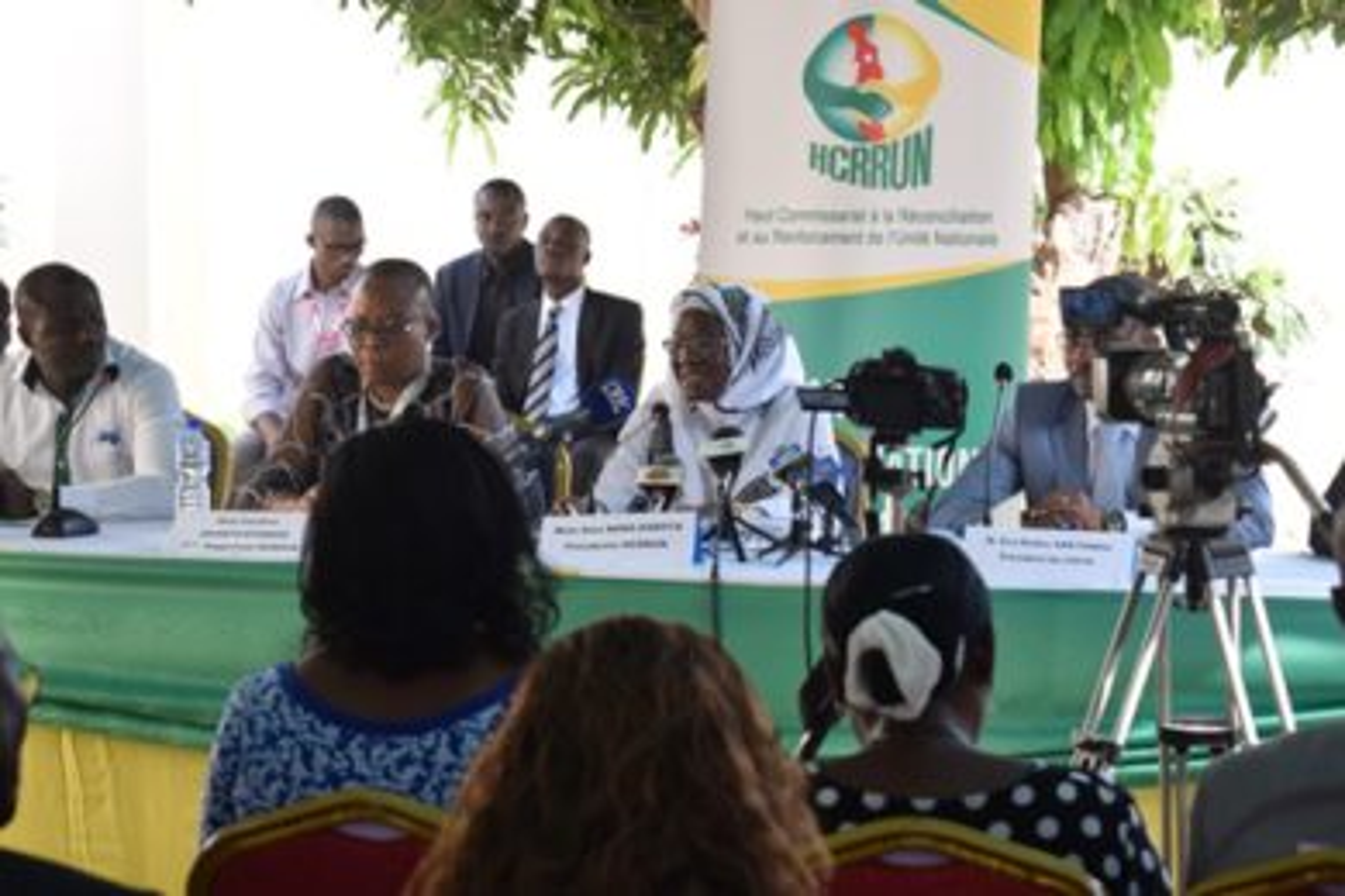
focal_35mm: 82
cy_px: 448
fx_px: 3082
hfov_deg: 24.6
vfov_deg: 16.6
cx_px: 672
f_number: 5.6
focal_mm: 55
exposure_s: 1/25
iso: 100
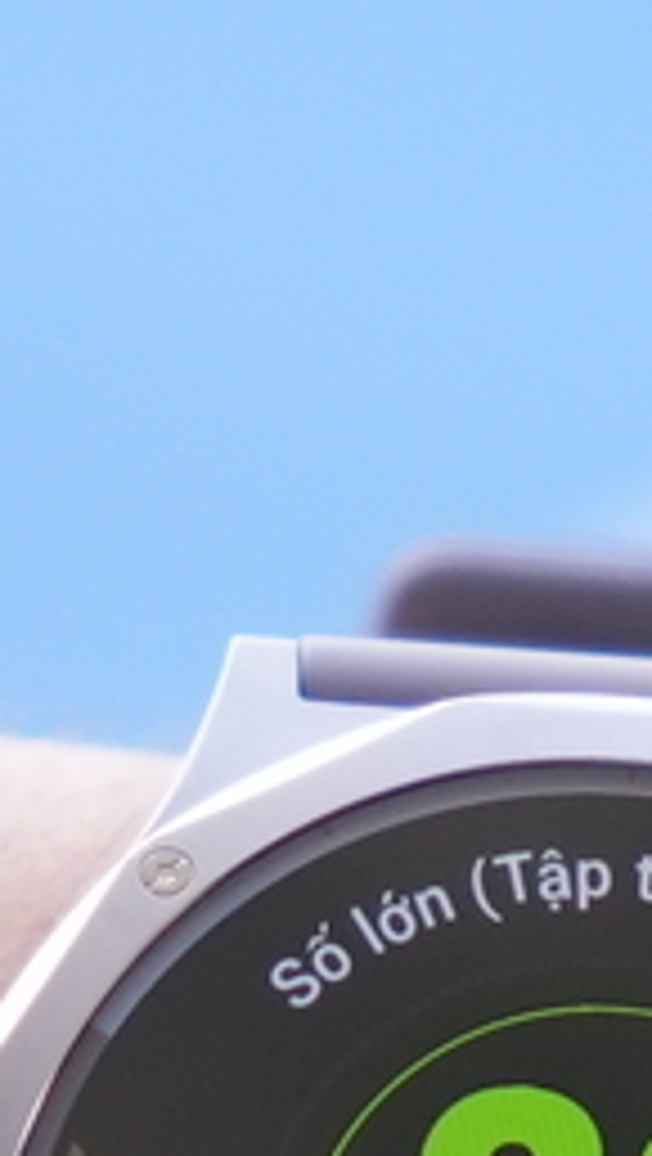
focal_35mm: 547
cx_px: 710
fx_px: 16774
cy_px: 1053
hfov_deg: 2.2
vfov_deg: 3.9
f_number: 2.8
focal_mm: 70
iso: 800
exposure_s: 1/1600
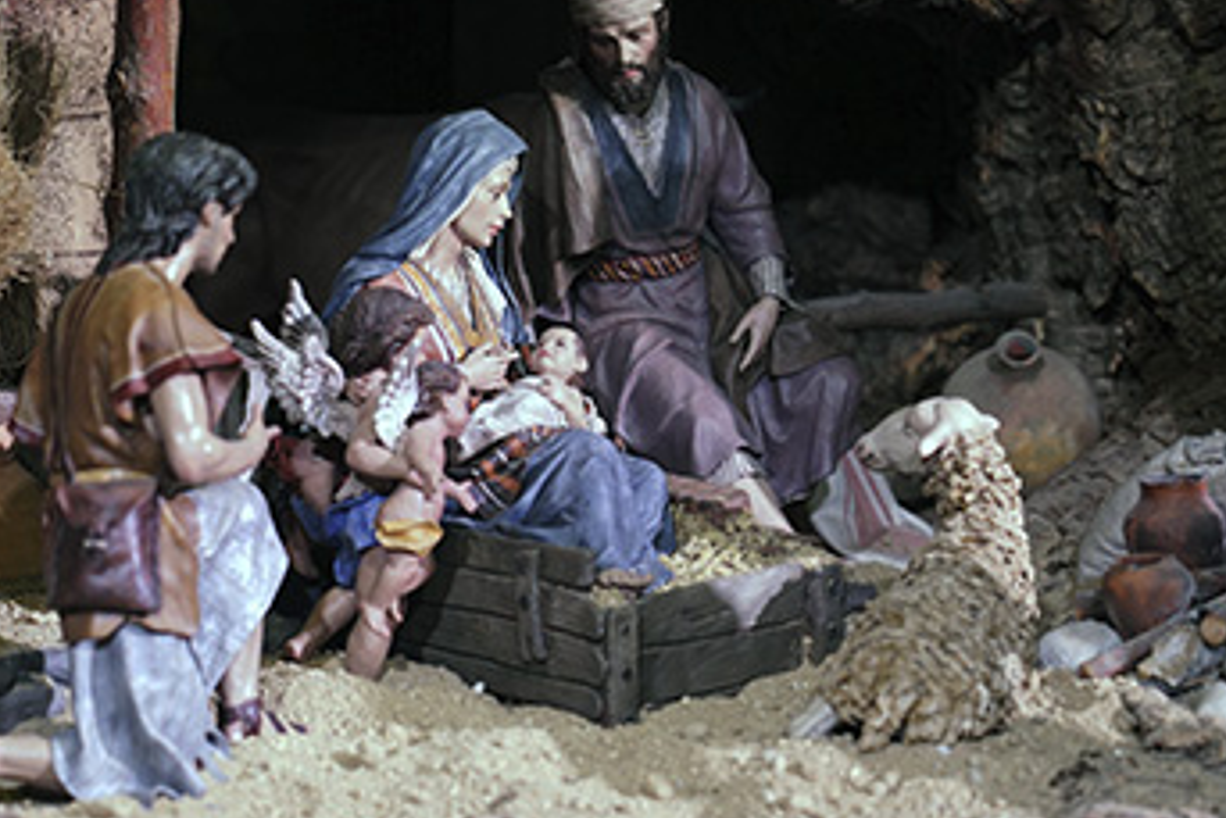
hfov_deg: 13.4
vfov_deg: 9.0
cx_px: 511
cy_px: 313
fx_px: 5212
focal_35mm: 153
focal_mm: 105
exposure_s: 1/250
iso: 2500
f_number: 4.5
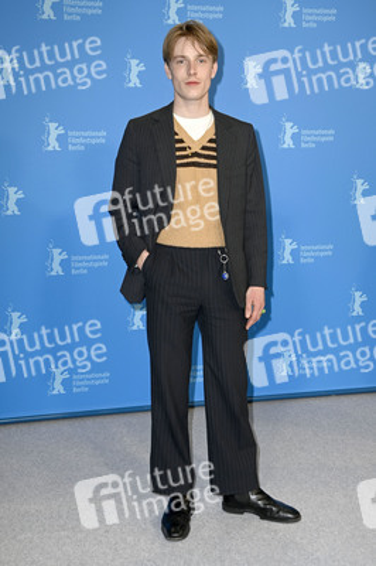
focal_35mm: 45
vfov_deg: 43.6
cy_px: 283
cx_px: 188
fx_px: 706
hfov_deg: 29.8
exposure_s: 1/200
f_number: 5.6
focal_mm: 45
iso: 800
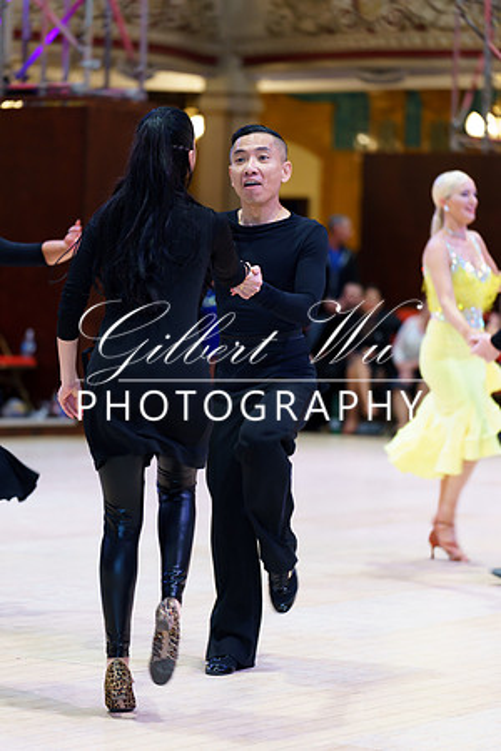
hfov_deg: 11.0
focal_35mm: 125
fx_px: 2609
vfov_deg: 16.4
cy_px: 376
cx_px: 250
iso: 1000
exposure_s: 1/125
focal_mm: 125
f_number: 2.8
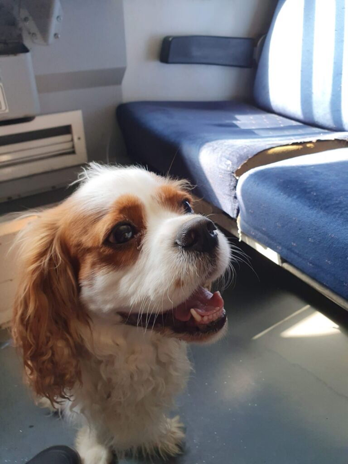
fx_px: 349
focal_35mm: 26
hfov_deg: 53.1
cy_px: 232
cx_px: 174
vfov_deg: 67.3
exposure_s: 1/100
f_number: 2.4
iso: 80
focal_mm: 4.32
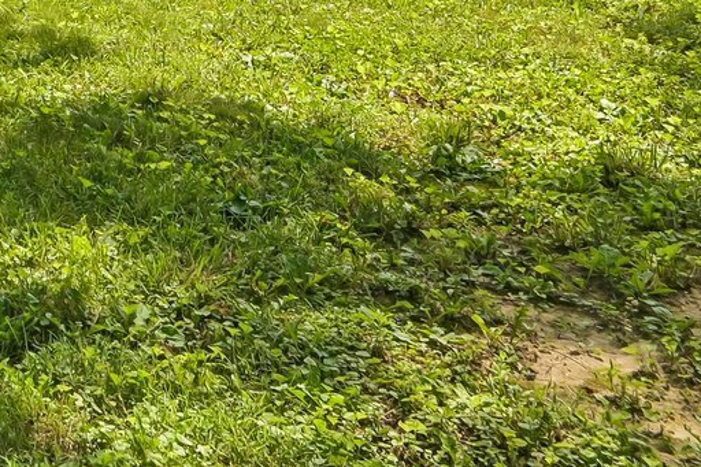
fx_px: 1246
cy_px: -296
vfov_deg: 18.1
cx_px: -294
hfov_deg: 25.3
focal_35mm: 64
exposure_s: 1/100
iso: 100
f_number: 8
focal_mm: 16
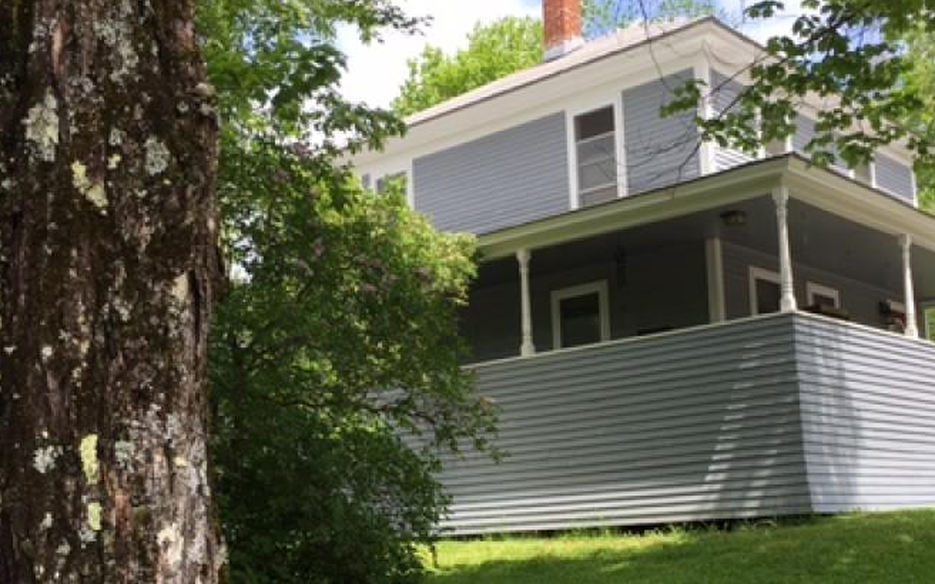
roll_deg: +2.2
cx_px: 572
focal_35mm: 48
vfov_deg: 26.8
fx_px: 1223
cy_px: 359
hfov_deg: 41.6
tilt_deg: +9.0
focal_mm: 4.15
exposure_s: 1/718
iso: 25
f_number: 2.2
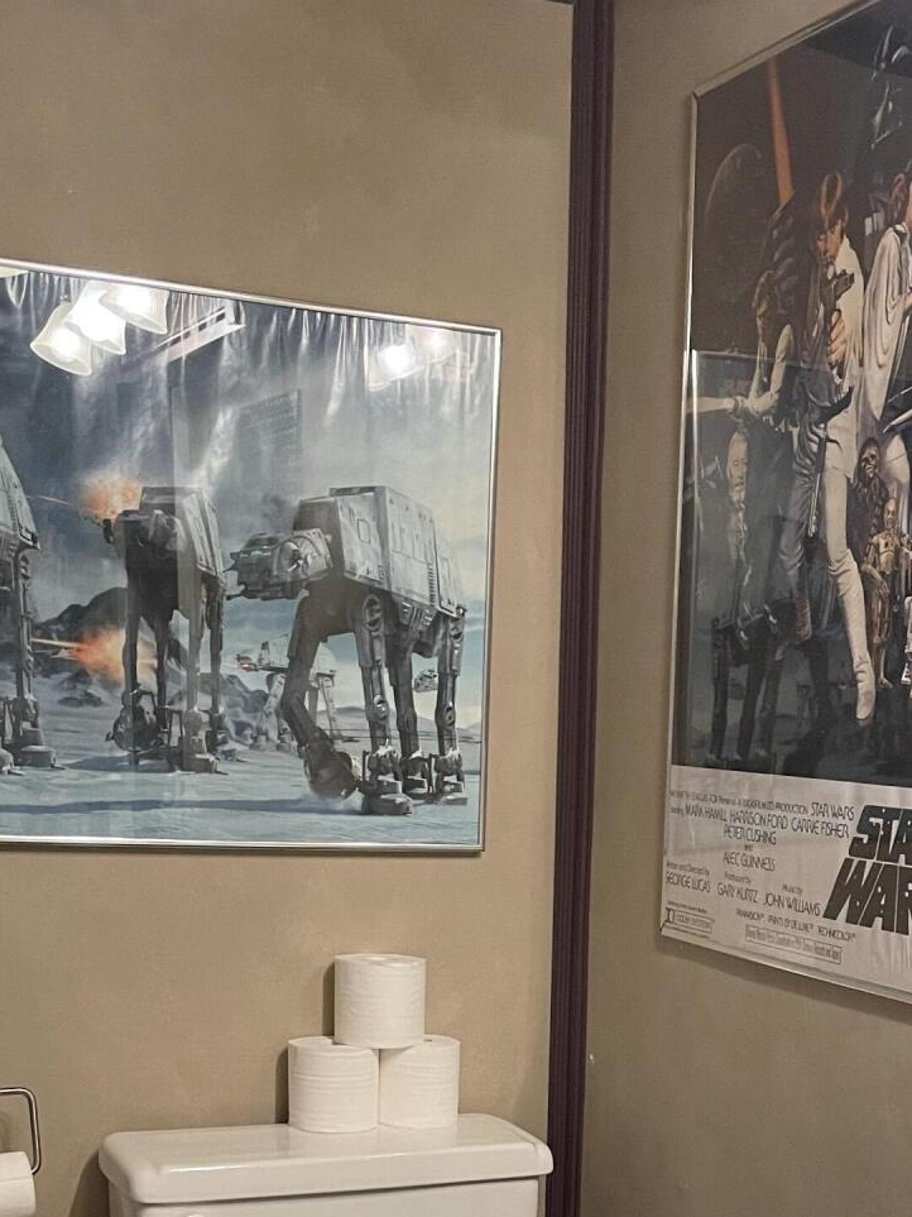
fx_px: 1897
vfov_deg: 33.1
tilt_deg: -13.4
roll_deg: -1.8
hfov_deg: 26.9
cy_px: 1165
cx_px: 611
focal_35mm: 54
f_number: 1.6
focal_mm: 4.2
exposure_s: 1/60
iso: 200
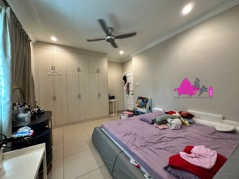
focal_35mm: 14
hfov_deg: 102.1
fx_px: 97
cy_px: 90
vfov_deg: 85.7
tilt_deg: -0.9
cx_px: 120
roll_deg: +2.0
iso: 250
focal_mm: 2.22
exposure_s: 1/100
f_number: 2.2
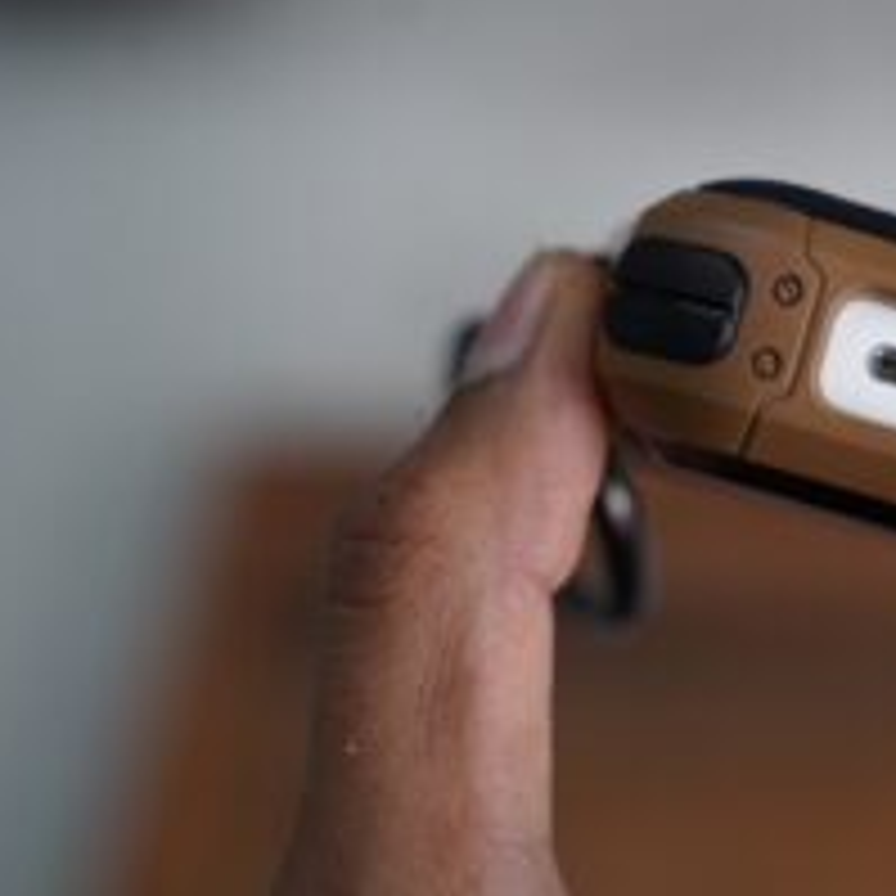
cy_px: 349
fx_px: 2958
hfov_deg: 16.9
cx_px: 846
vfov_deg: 17.2
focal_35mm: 101
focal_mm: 59
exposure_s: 1/60
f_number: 3.5
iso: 640
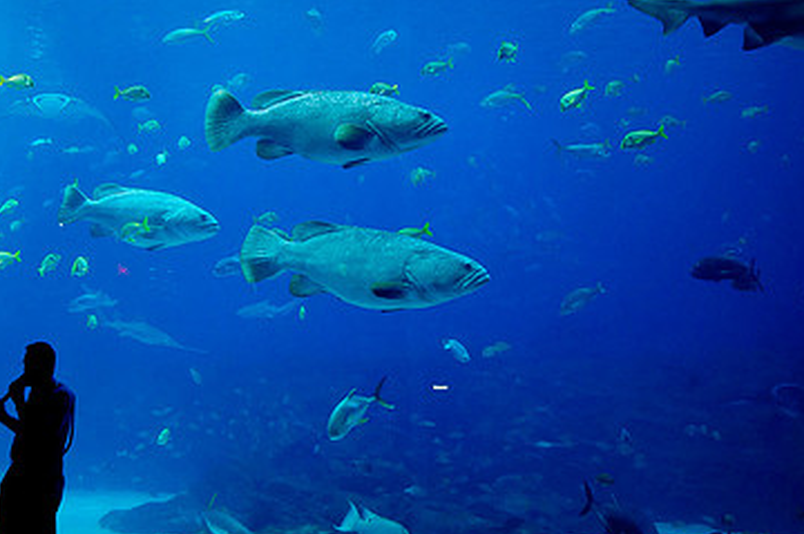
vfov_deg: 26.7
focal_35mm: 50
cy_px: 156
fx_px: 1115
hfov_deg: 38.7
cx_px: 208
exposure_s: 1/100
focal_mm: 31
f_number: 4.5
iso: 2000
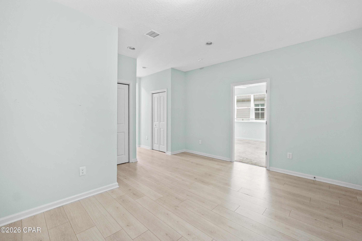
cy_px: 120
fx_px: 151
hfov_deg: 100.4
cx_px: 181
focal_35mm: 15
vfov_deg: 77.3
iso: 100
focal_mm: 10
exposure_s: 1/5
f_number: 6.3
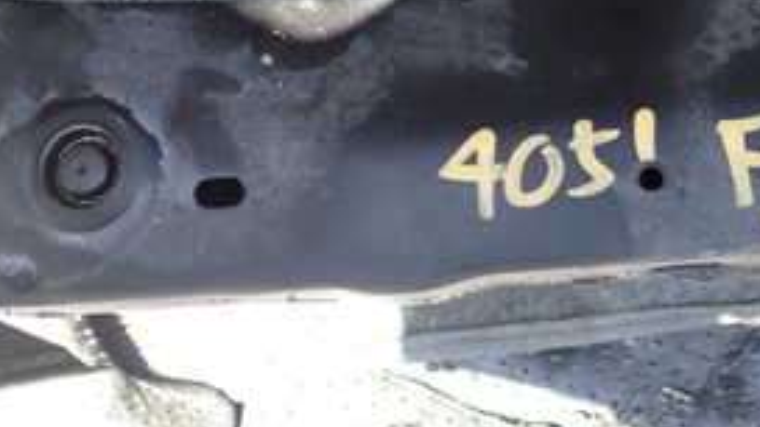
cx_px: 360
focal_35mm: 72
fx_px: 1451
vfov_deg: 16.5
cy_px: 33
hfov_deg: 29.3
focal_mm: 5.4
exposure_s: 1/100
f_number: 2.3
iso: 100
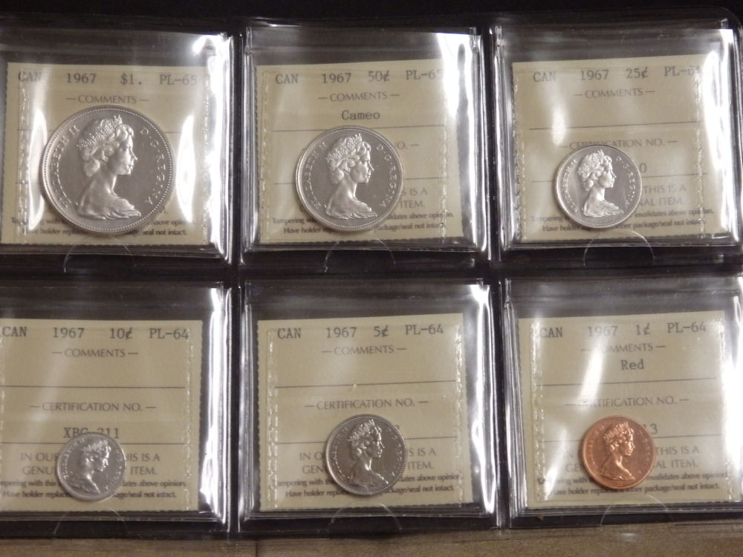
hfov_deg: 29.4
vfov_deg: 22.3
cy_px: 278
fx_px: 1417
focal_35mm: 66
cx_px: 372
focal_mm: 11.9
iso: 800
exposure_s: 1/30
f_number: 4.4
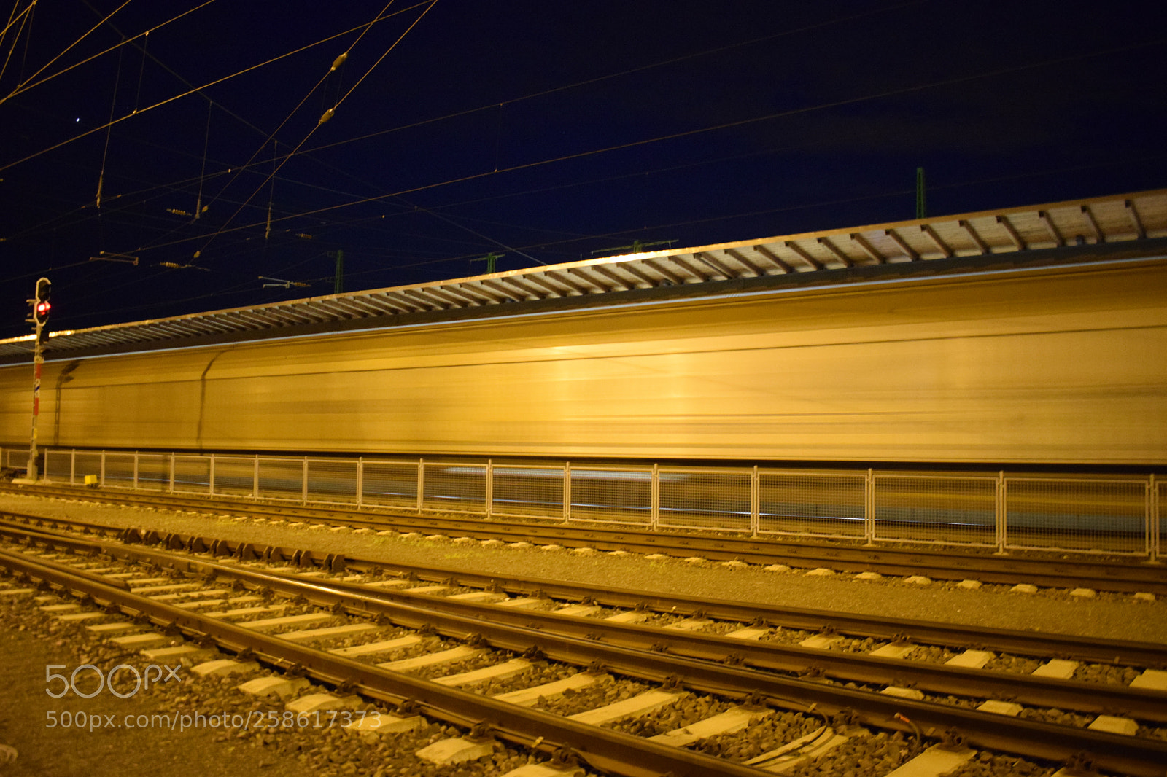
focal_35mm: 30
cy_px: 388
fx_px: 972
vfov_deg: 43.6
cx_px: 584
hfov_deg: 61.9
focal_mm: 20
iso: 3200
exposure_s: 1/3
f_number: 3.8
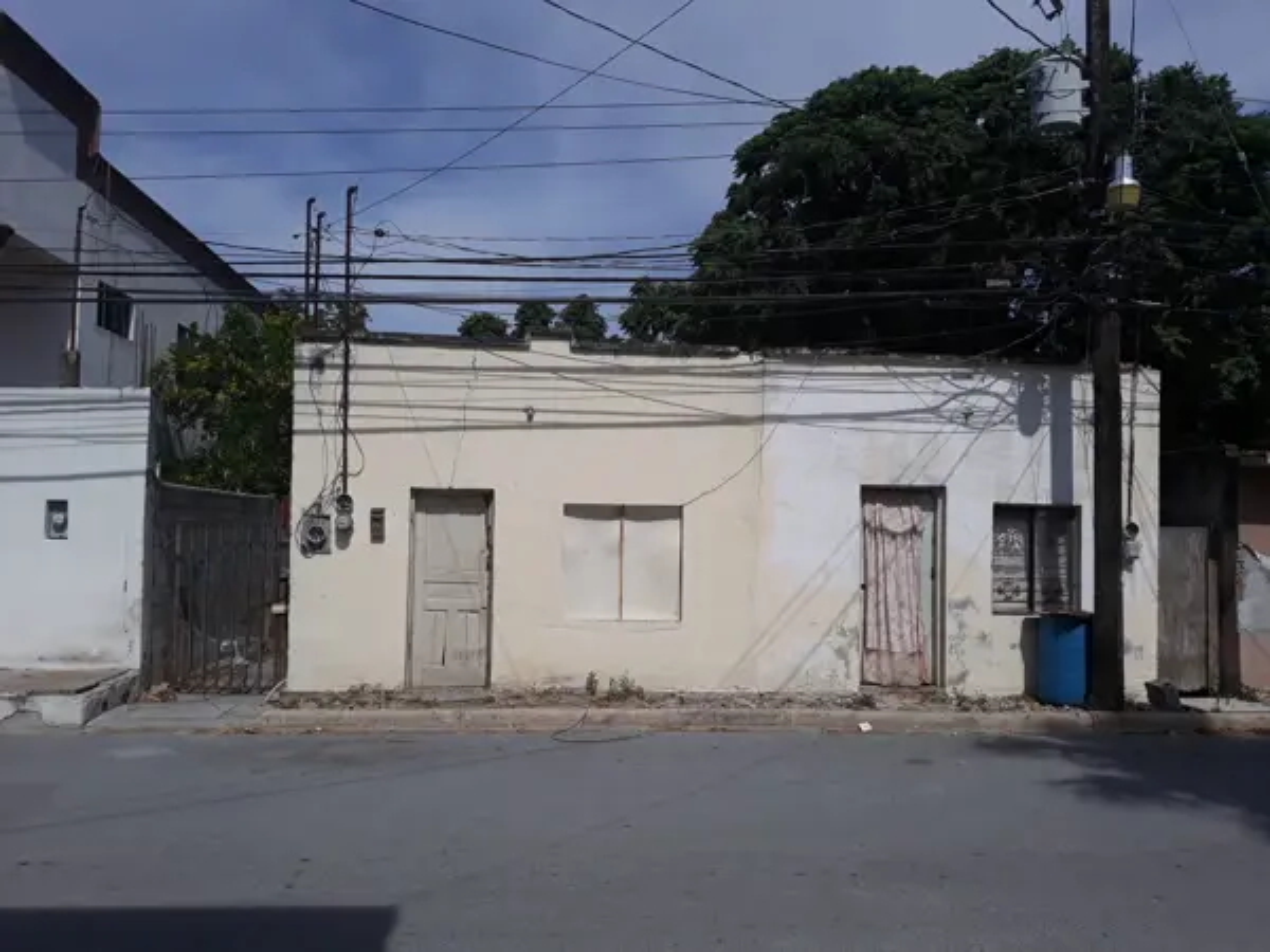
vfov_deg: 51.4
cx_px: 635
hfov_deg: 65.3
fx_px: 991
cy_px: 476
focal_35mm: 27
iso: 40
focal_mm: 3.71
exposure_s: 1/5435
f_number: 1.7
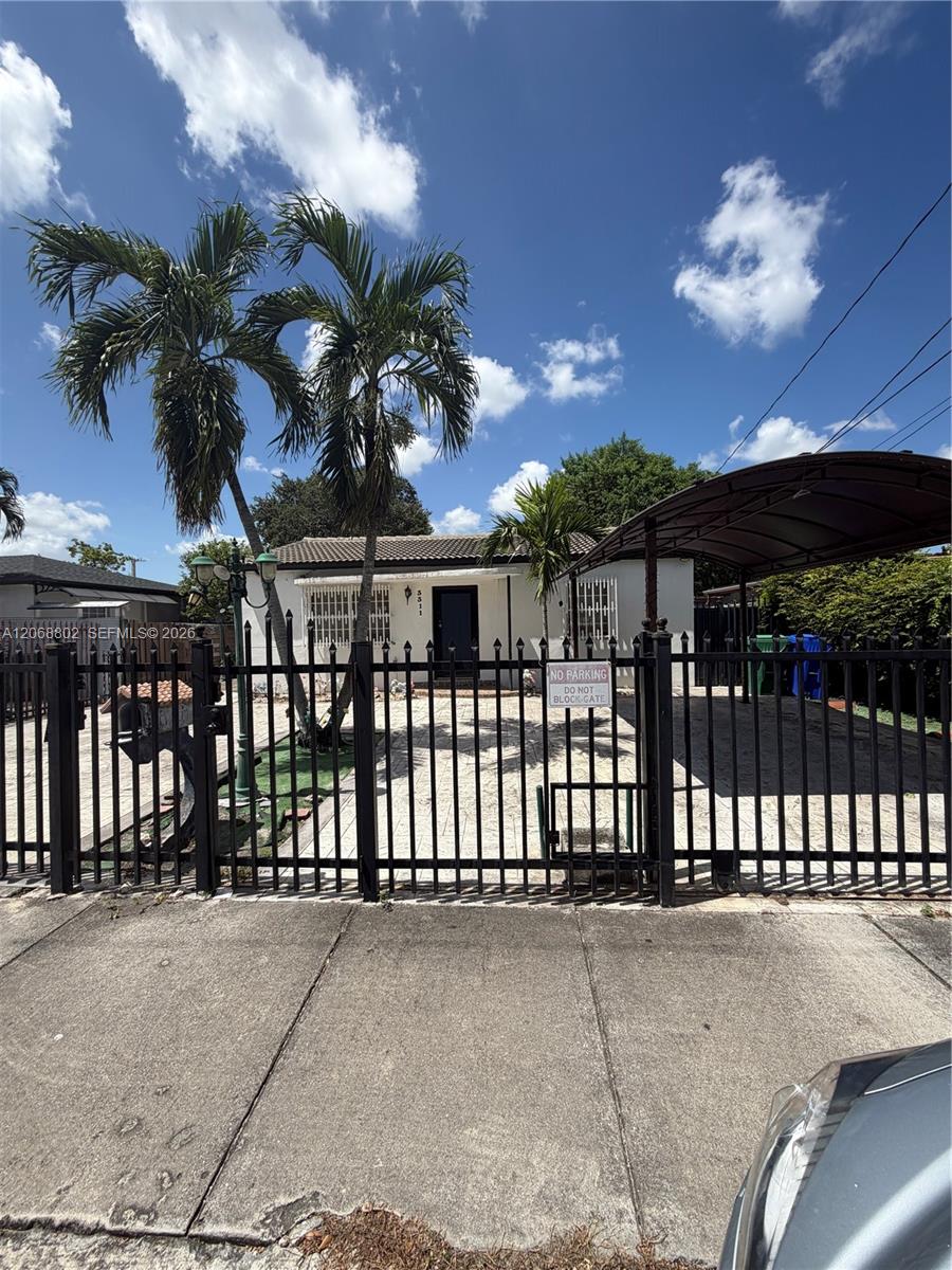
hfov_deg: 85.7
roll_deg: +0.7
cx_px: 476
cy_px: 635
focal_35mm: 14
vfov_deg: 102.1
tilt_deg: +1.2
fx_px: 513
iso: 20
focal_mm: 2.22
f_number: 2.2
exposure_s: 1/985
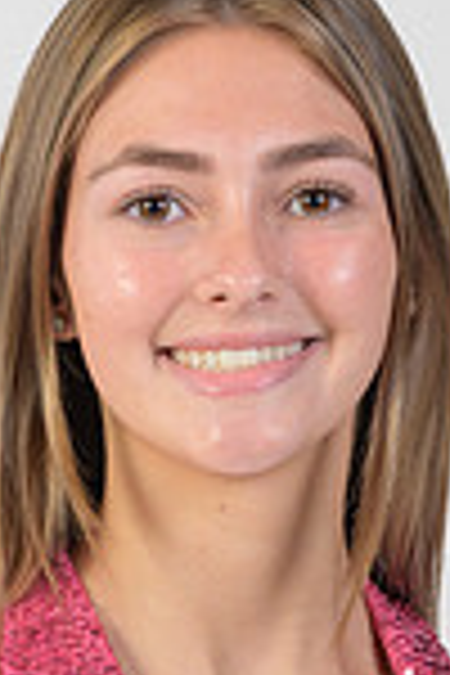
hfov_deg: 2.3
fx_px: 11230
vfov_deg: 3.4
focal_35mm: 599
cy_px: 518
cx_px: 248
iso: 400
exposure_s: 1/160
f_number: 6.3
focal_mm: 200
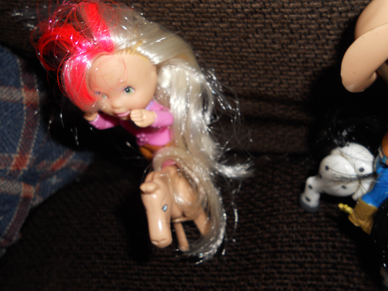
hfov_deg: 56.8
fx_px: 359
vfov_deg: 44.2
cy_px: 146
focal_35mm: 32
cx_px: 194
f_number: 8.8
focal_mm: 5.8
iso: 80
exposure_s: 1/25
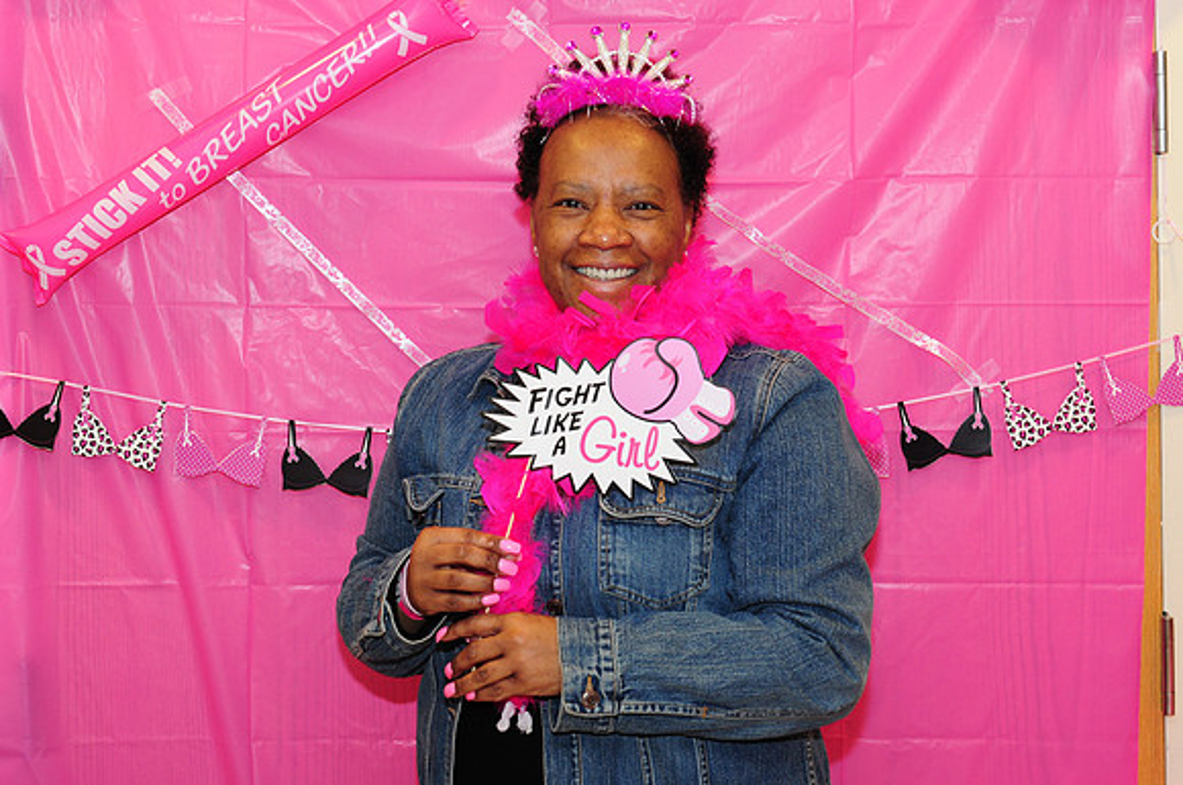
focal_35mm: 68
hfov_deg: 29.9
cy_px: 392
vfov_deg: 20.1
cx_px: 592
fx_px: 2215
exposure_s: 1/60
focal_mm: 45
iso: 640
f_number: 5.6
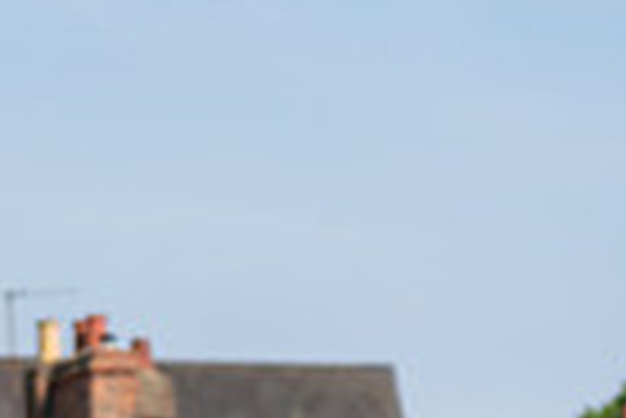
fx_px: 5431
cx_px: -144
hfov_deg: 6.6
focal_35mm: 312
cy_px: 753
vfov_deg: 4.4
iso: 100
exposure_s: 1/1250
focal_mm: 75
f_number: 2.8
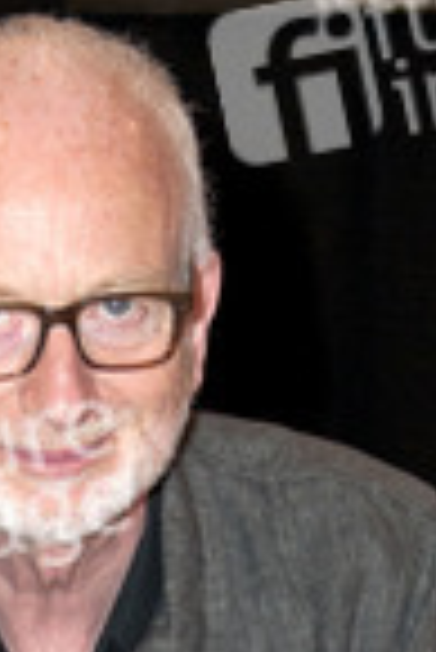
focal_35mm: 121
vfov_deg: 16.4
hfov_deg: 11.3
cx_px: 34
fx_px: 2193
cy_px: 733
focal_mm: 44
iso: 500
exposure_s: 1/400
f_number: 4
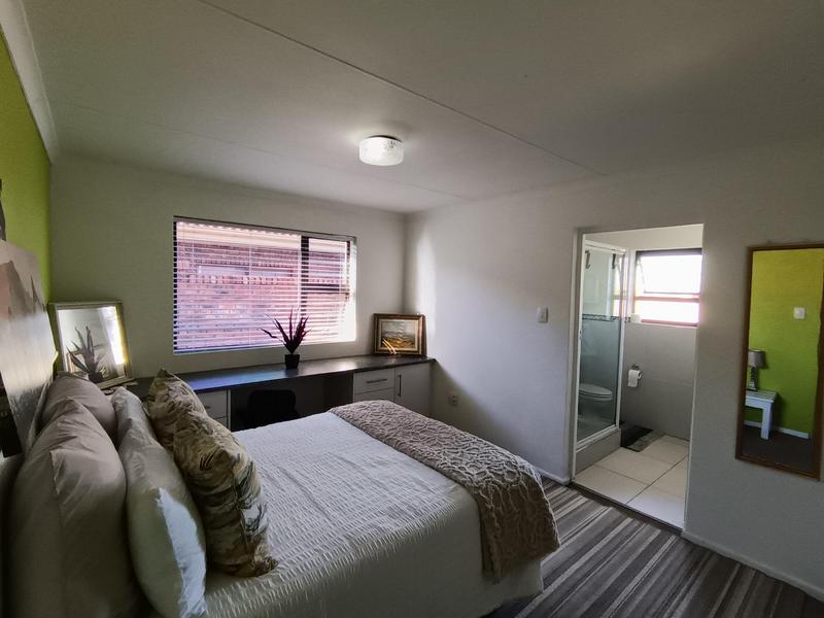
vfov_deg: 74.7
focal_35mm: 17
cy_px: 309
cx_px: 412
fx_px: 405
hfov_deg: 91.0
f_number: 2.2
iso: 498
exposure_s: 1/50
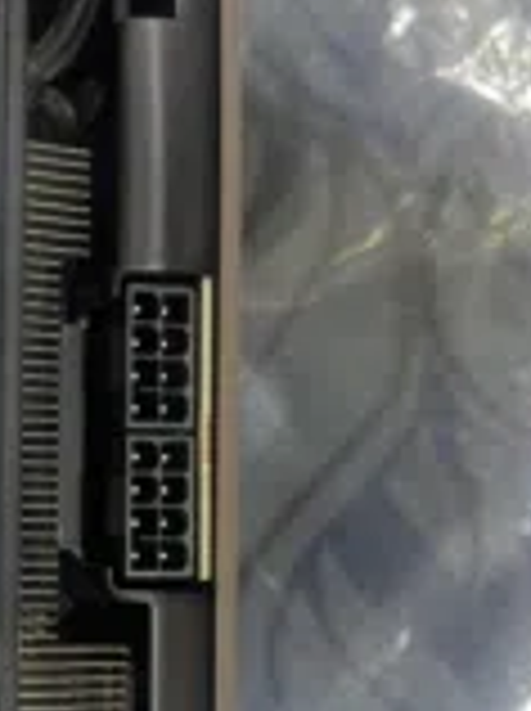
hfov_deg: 20.7
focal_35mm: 66
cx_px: -112
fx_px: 1354
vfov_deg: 29.0
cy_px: 536
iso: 64
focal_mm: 5.7
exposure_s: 1/50
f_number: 1.5
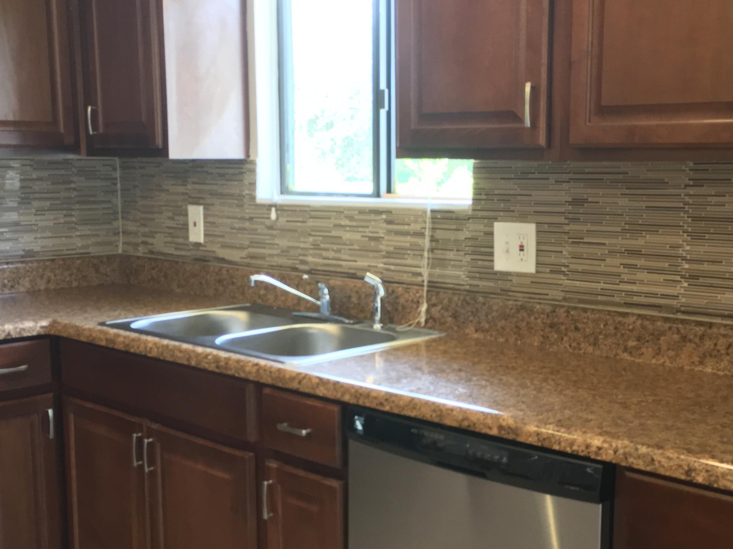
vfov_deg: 30.2
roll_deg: -0.4
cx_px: 387
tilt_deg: -11.7
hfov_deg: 39.7
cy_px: 323
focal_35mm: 48
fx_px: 1016
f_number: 2.2
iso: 100
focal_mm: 4.15
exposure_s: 1/30
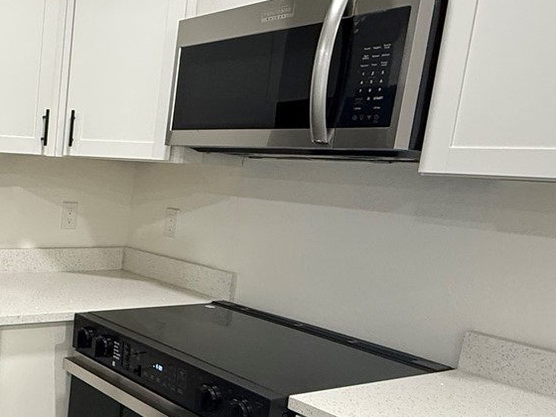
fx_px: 642
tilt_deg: -9.9
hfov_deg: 39.4
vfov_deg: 35.7
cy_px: 265
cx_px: -37
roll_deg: -2.7
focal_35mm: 40
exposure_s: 1/60
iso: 400
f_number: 2.2
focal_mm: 2.22
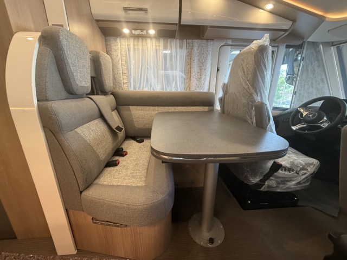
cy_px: 130
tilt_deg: -15.9
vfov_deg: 85.7
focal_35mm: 14
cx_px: 174
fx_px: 140
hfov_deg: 102.1
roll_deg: +1.9
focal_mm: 2.22
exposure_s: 1/96
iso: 400
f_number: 2.2
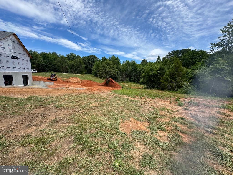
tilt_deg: -7.8
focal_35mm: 14
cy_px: 88
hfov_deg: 102.1
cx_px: 116
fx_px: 94
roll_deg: -2.1
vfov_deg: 85.7
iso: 40
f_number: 2.2
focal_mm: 2.22
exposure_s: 1/1217
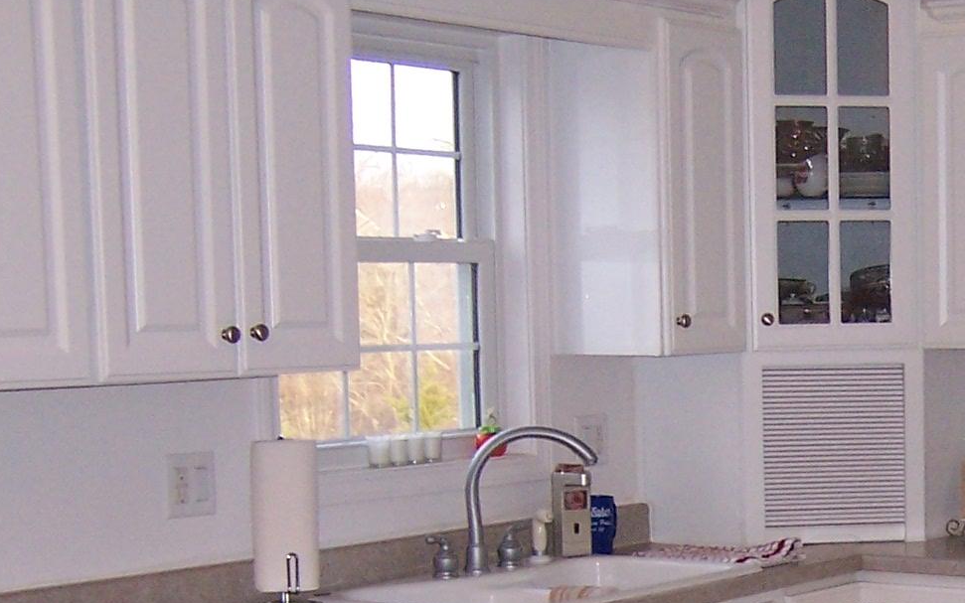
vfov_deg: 15.4
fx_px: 2183
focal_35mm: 83
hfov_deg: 23.8
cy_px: 631
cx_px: 965
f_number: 2.8
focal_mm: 5.5
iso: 140
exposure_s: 1/60
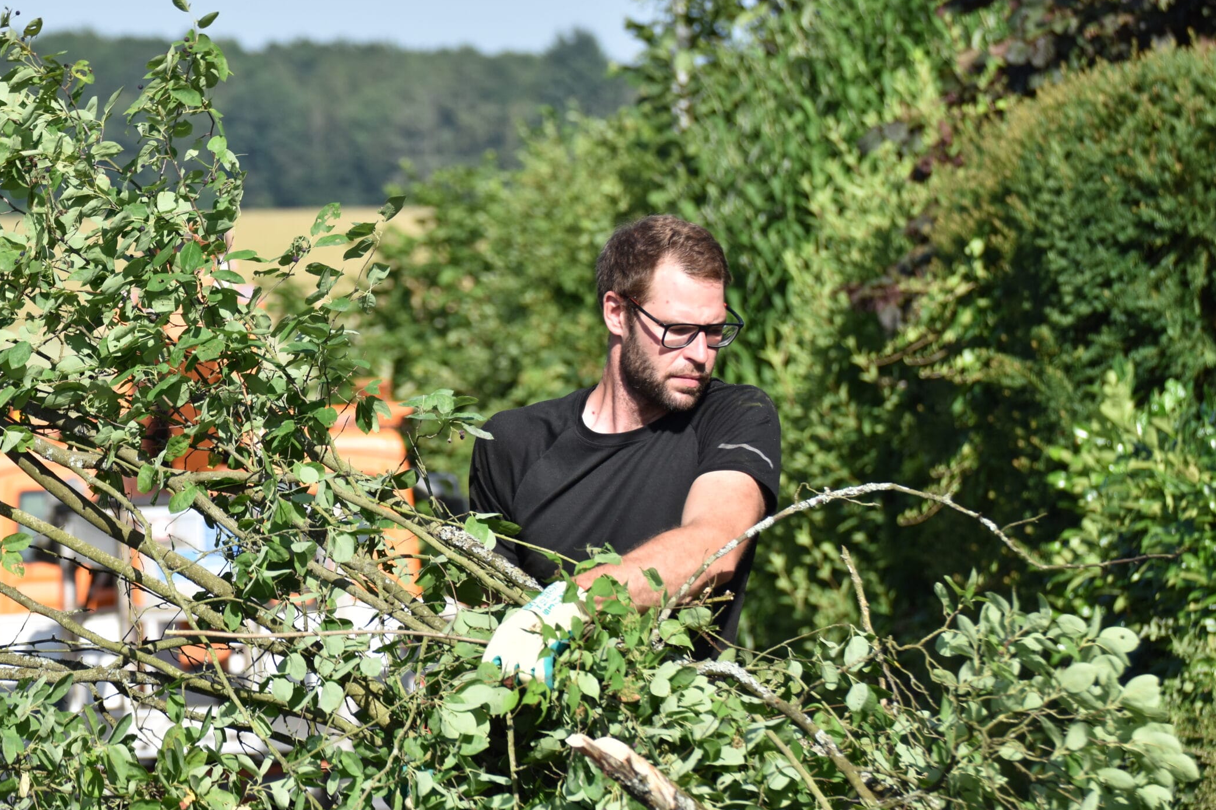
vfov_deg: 5.3
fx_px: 8713
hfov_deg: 8.0
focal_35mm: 258
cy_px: 434
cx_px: 526
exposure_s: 1/640
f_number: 6.3
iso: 200
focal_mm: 140
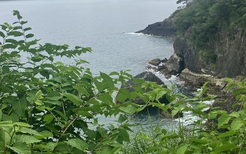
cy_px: 20
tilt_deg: -2.8
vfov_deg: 26.6
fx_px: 315
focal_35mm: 47
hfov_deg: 42.3
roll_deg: +1.1
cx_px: 91
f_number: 1.8
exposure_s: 1/1312
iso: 32
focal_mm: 3.99
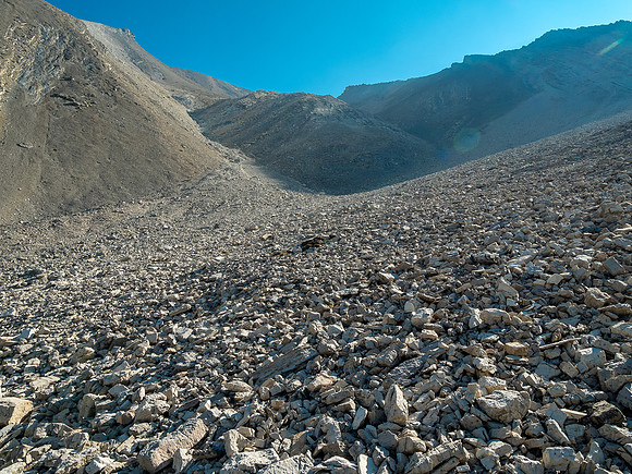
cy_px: 237
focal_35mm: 24
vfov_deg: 56.8
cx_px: 316
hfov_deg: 71.6
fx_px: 438
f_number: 8
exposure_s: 1/125
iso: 200
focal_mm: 12
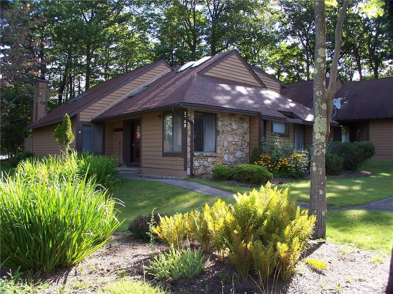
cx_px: 196
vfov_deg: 37.7
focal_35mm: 38
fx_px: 431
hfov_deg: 49.0
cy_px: 147
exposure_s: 1/180
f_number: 2.8
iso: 80
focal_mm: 6.3
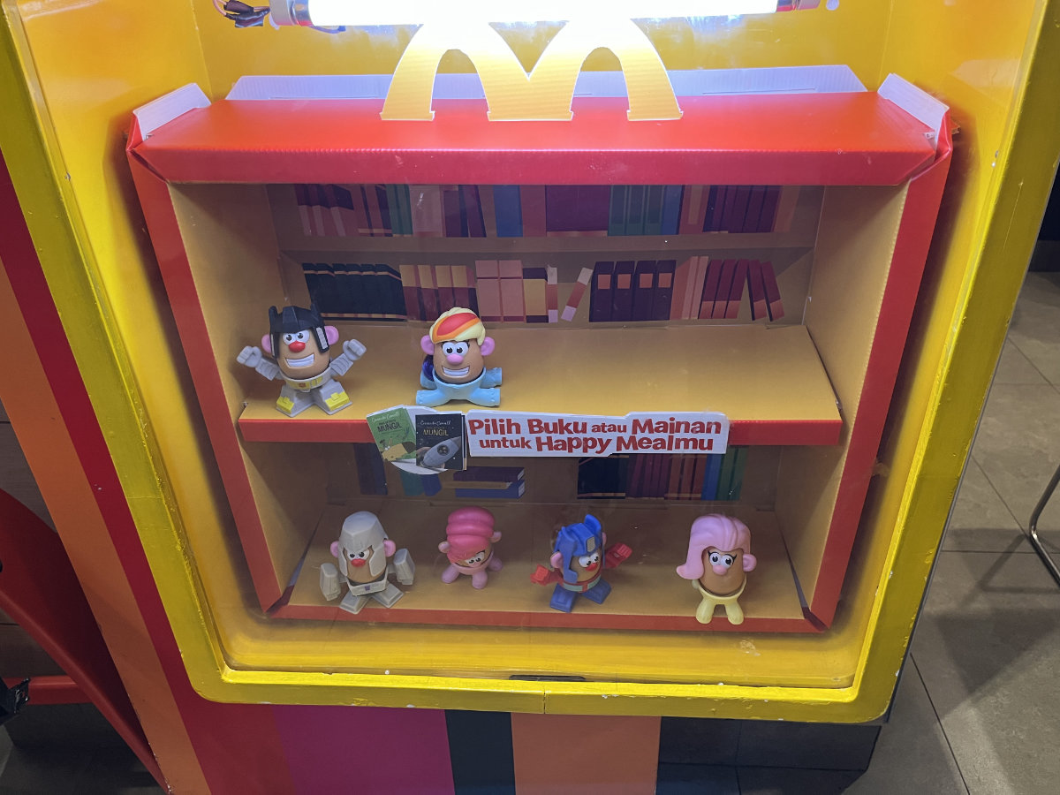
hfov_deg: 67.3
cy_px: 398
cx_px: 530
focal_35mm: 26
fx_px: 796
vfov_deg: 53.1
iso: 200
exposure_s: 1/50
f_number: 1.6
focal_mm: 5.1
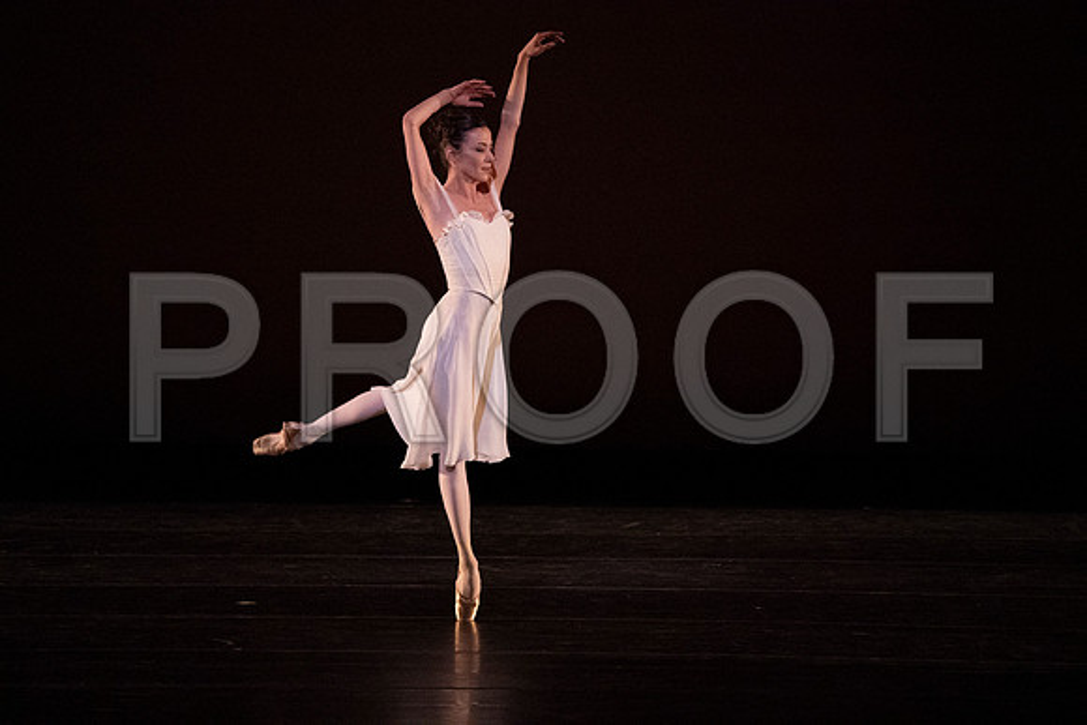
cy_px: 362
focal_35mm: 370
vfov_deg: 3.7
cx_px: 544
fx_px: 11174
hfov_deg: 5.6
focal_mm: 370
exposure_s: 1/400
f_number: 5.6
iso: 20000
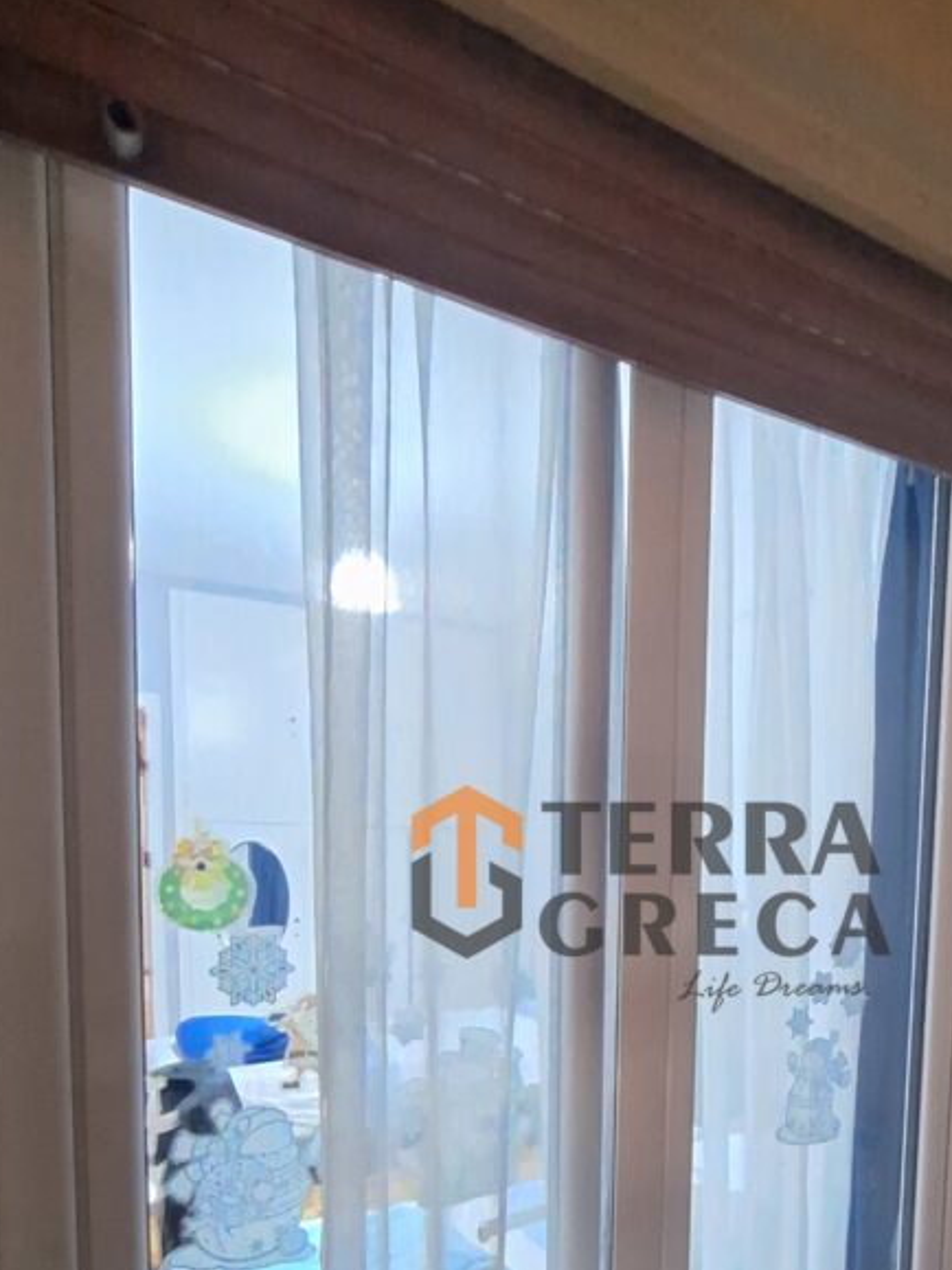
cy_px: 899
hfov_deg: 57.3
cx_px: 651
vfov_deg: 70.5
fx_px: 844
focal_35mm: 23
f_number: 2.2
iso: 1250
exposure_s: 1/10
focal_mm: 1.74
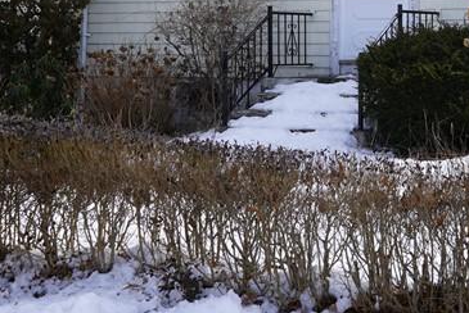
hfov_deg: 18.7
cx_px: 441
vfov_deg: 12.6
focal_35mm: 107
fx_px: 1395
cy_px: -22
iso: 100
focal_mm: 36
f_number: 8
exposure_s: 1/125
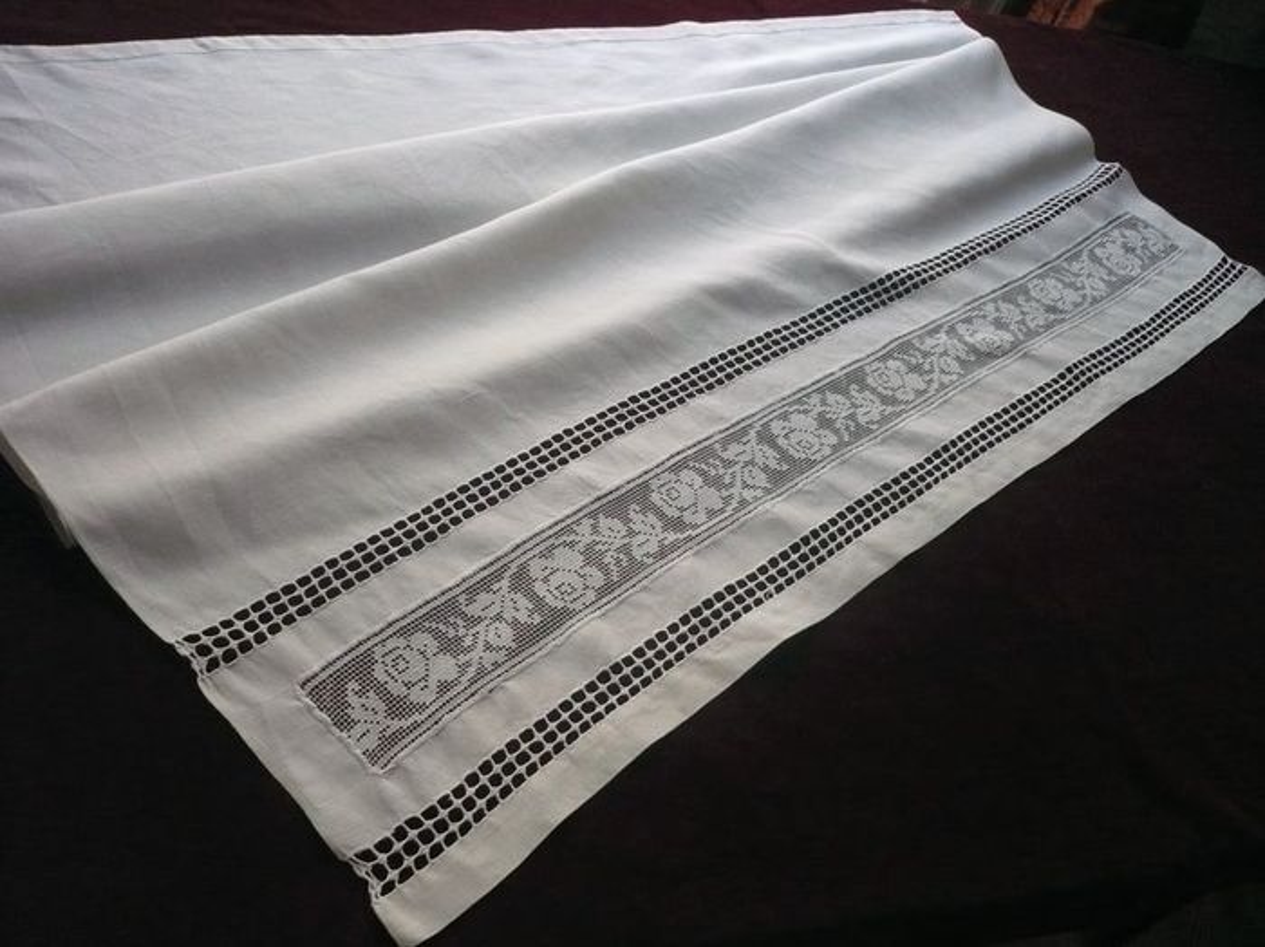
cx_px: 632
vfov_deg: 40.7
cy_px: 474
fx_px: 1278
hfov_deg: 52.7
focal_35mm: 35
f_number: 2.8
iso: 400
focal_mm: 5.8
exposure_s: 1/160
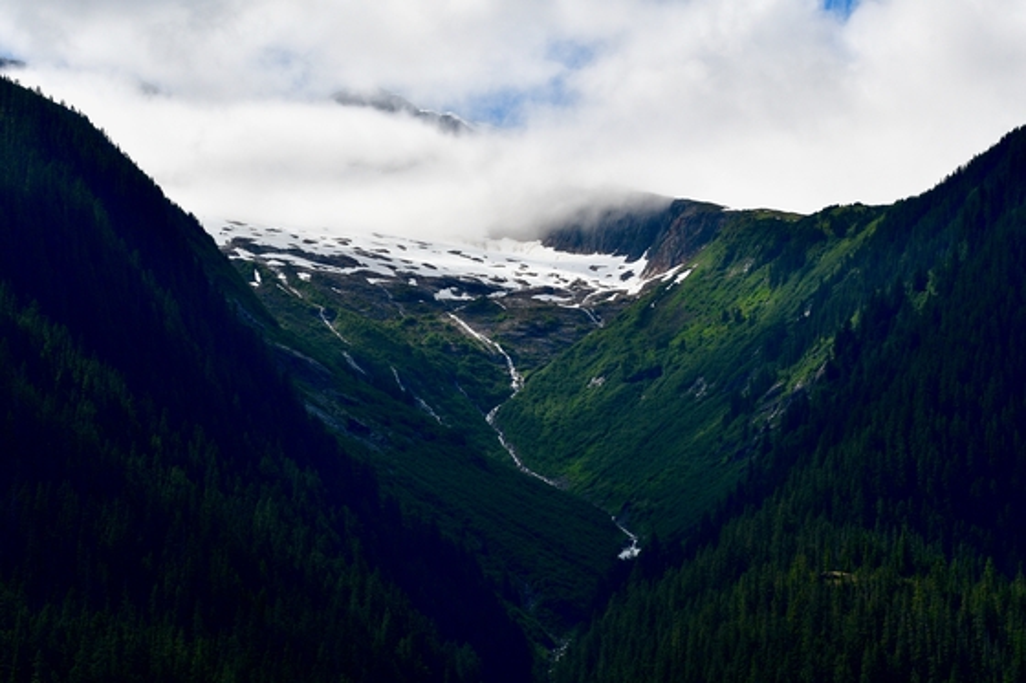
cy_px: 342
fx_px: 2991
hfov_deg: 19.5
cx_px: 513
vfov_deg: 13.0
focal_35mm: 105
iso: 640
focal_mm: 70
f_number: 13
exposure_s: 1/1250
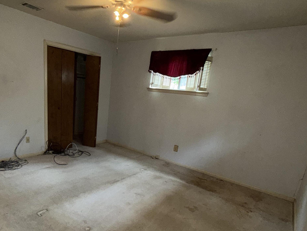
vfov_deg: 58.1
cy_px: 145
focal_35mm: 23
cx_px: 122
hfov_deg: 73.1
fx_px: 204
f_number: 2.2
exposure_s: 1/60
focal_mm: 2.22
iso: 160
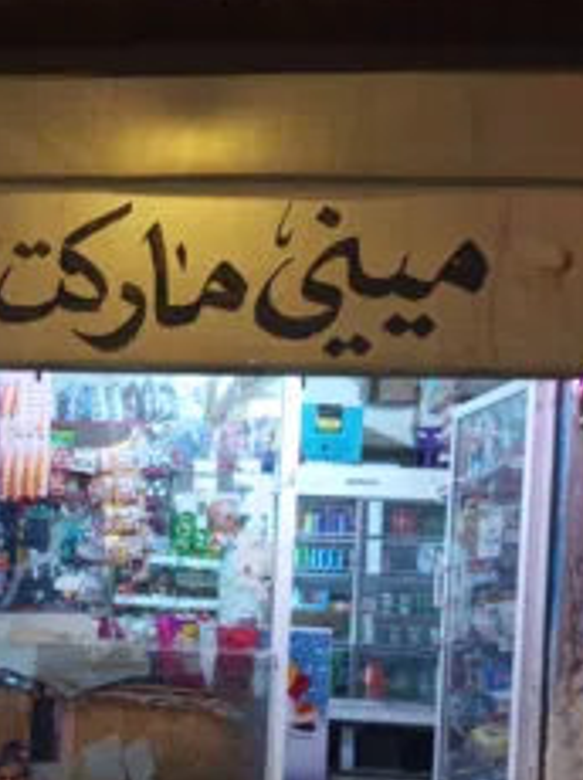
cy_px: 604
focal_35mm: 54
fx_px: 1215
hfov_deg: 26.6
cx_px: 139
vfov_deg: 34.7
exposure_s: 1/33.3
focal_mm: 5.24
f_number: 1.7
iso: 591
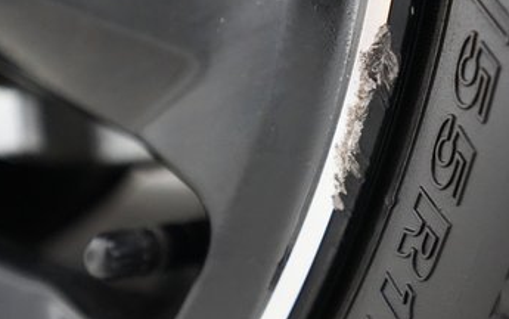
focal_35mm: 51
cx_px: 370
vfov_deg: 25.2
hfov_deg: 38.7
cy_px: 108
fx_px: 708
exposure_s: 1/160
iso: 12800
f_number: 2.8
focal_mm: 27
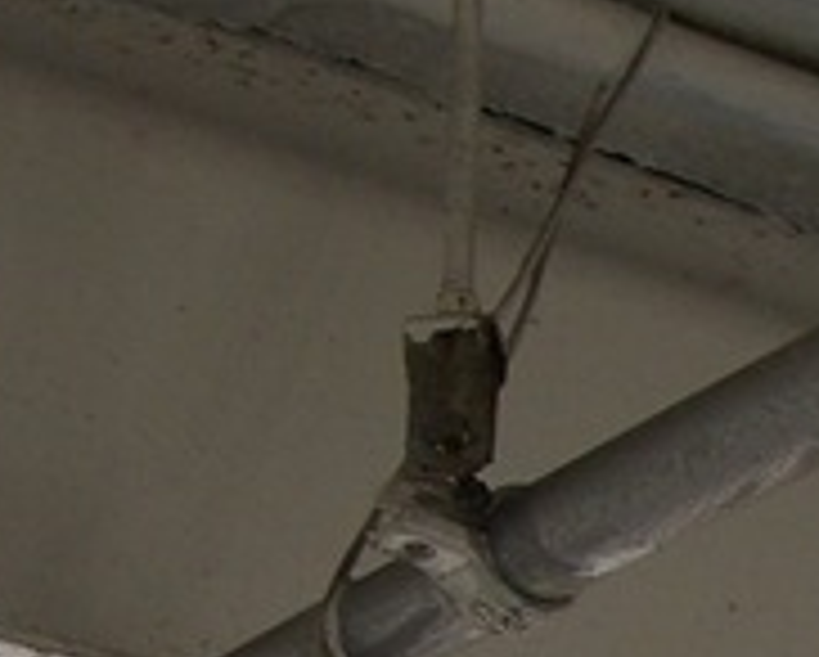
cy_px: 1044
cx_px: 1300
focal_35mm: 163
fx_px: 3955
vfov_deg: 9.2
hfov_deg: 11.3
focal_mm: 6.2
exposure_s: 1/160
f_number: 2.7
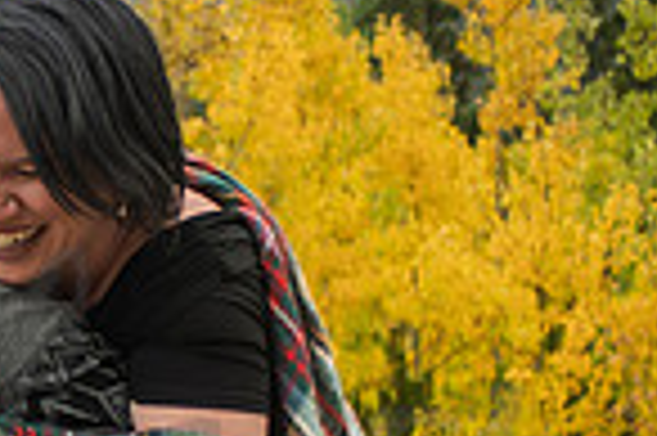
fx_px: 2078
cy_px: 440
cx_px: -166
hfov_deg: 17.0
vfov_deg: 11.9
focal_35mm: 114
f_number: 2.8
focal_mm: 28
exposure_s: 1/160
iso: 320
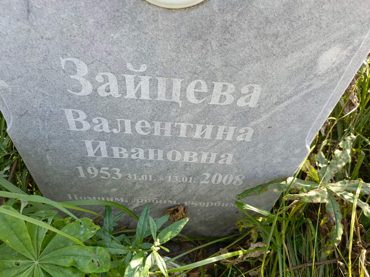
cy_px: 138
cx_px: 185
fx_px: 267
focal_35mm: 25
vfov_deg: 54.9
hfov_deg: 69.4
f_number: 1.69
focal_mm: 4.76
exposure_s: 1/111
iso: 110
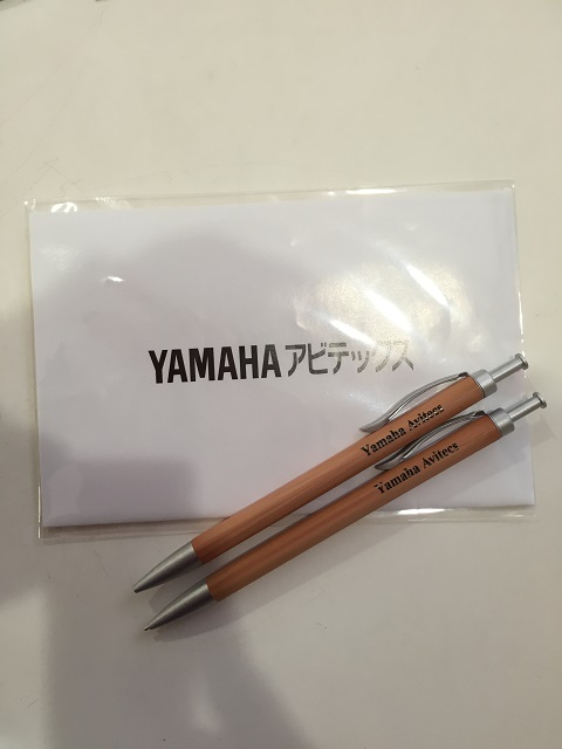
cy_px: 374
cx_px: 281
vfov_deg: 61.7
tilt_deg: -87.0
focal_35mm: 29
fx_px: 628
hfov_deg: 48.2
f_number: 2.2
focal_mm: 4.15
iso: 80
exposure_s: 1/33
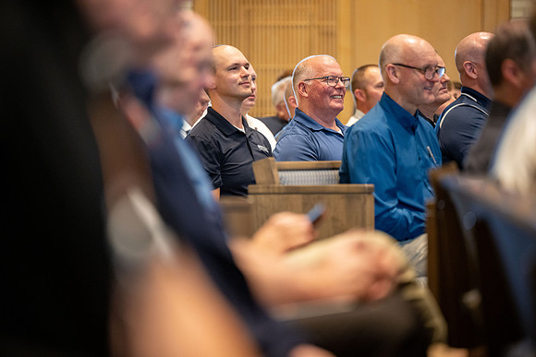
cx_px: 268
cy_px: 178
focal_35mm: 200
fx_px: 2978
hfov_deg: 10.3
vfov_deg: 6.9
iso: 1250
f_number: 2.8
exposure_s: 1/100
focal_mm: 200
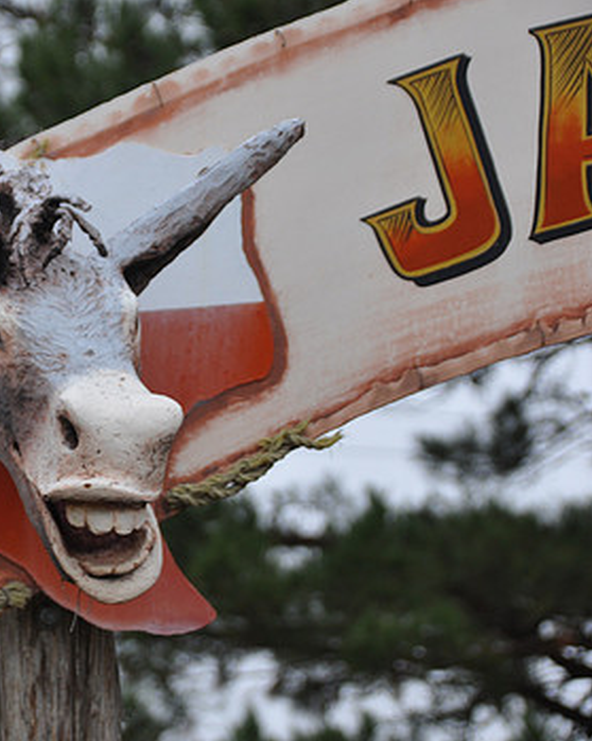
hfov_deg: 6.7
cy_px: 337
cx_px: 57
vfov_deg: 8.4
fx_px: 5018
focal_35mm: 229
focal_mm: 98
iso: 320
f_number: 5.6
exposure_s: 1/125
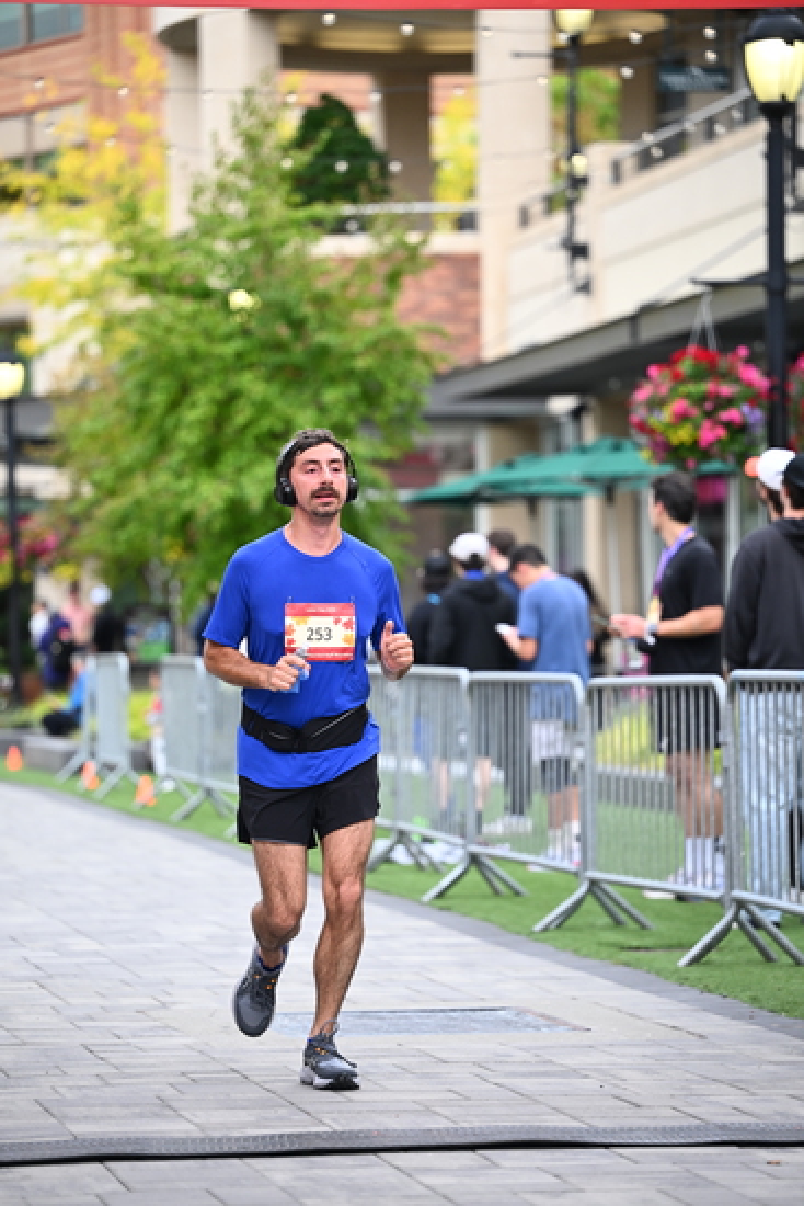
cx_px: 402
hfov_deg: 10.6
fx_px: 4352
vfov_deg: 15.8
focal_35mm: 130
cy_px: 603
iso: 640
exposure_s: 1/1250
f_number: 2.8
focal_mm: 130
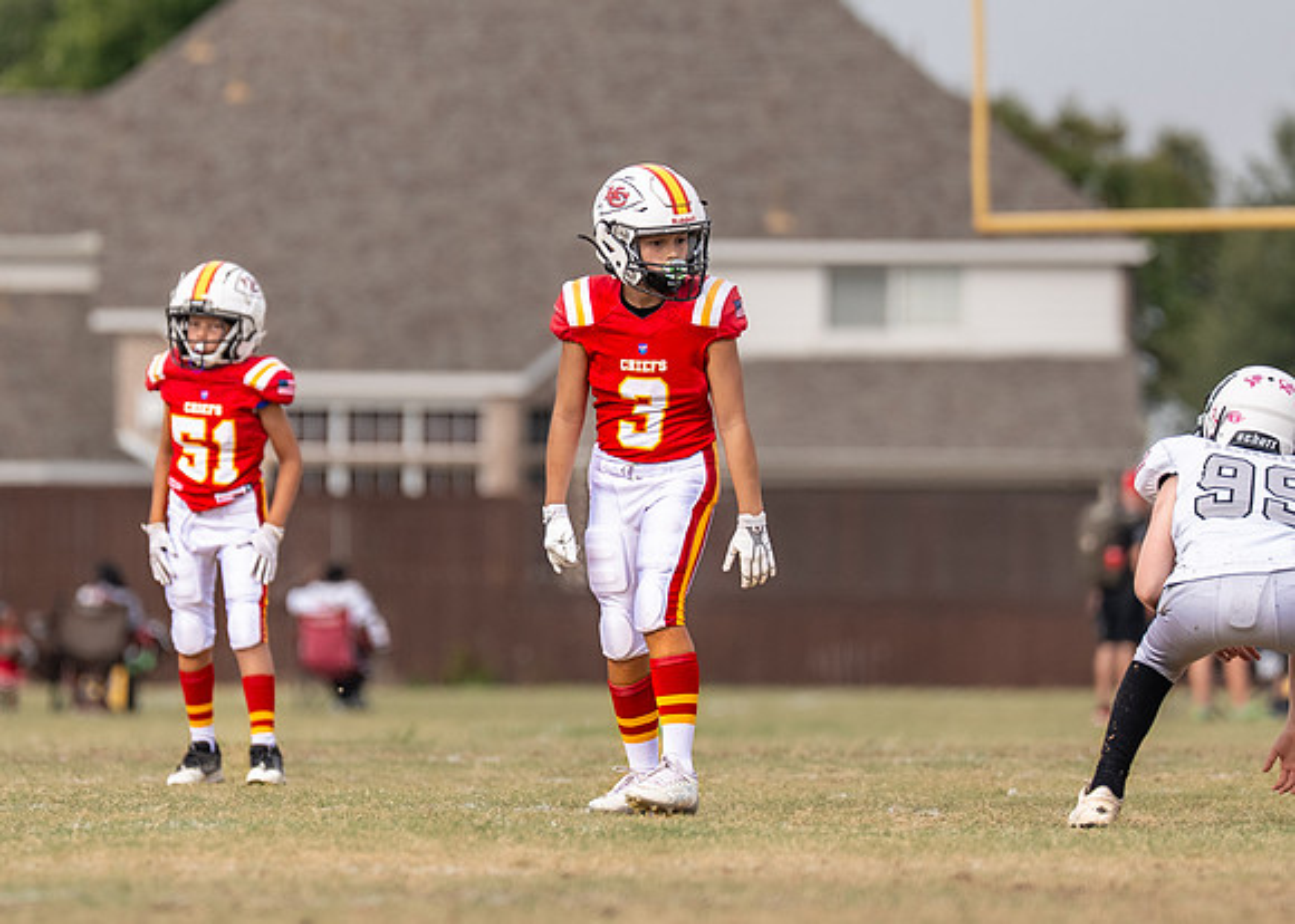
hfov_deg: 3.9
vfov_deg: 2.8
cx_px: 577
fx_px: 18805
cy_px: 425
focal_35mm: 511
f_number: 2.8
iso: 160
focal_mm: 200
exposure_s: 1/2000
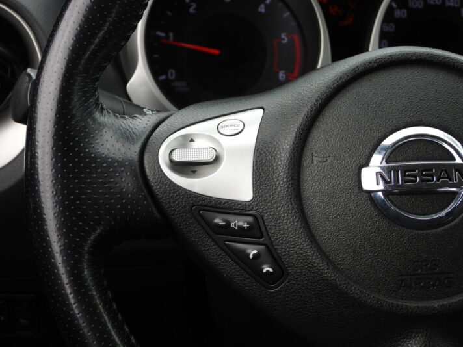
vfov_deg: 17.4
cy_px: 174
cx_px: 232
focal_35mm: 85
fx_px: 1137
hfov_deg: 23.0
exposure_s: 1/125
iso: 100
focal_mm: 15.3
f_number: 3.5
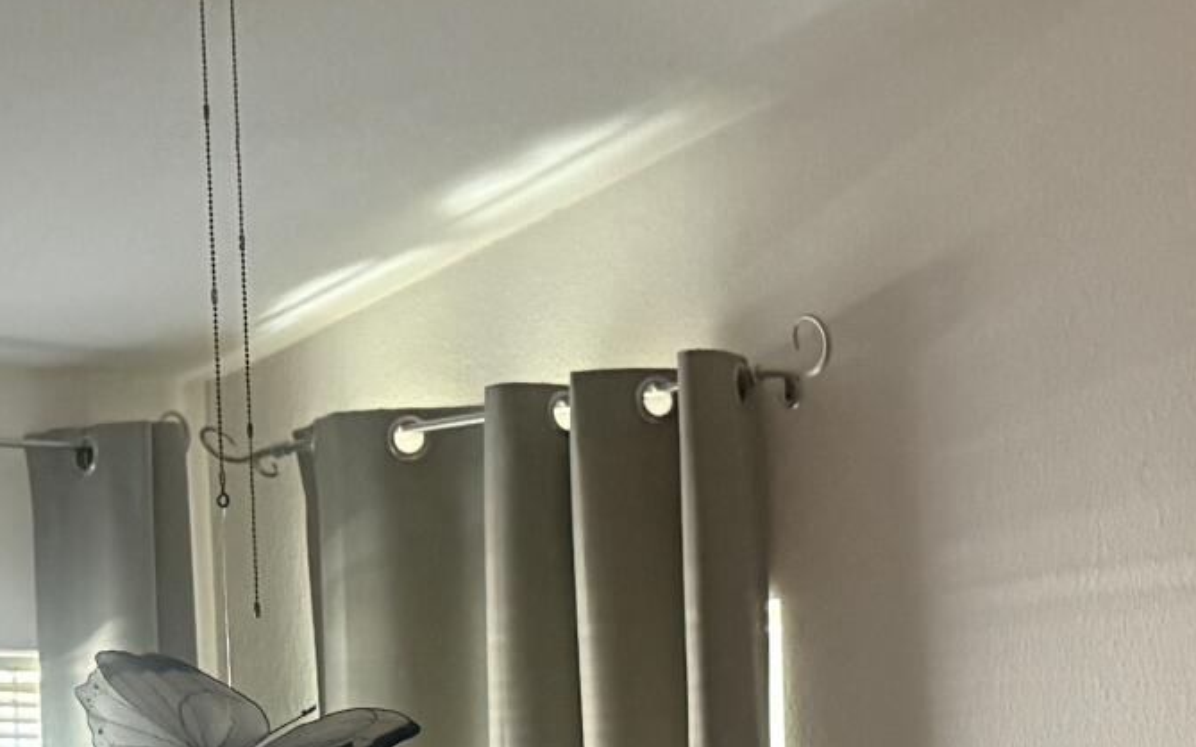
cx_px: 377
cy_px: 1019
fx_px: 3716
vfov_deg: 11.2
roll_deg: +2.0
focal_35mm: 114
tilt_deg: -2.4
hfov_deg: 18.2
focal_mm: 6.76
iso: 400
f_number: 1.78
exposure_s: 1/60
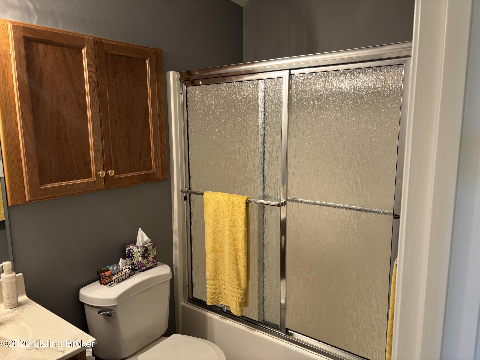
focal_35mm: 26
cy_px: 180
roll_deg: +0.8
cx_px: 240
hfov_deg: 67.3
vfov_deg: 53.1
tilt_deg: -9.6
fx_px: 361
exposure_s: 1/60
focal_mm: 5.96
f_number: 1.6
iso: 200
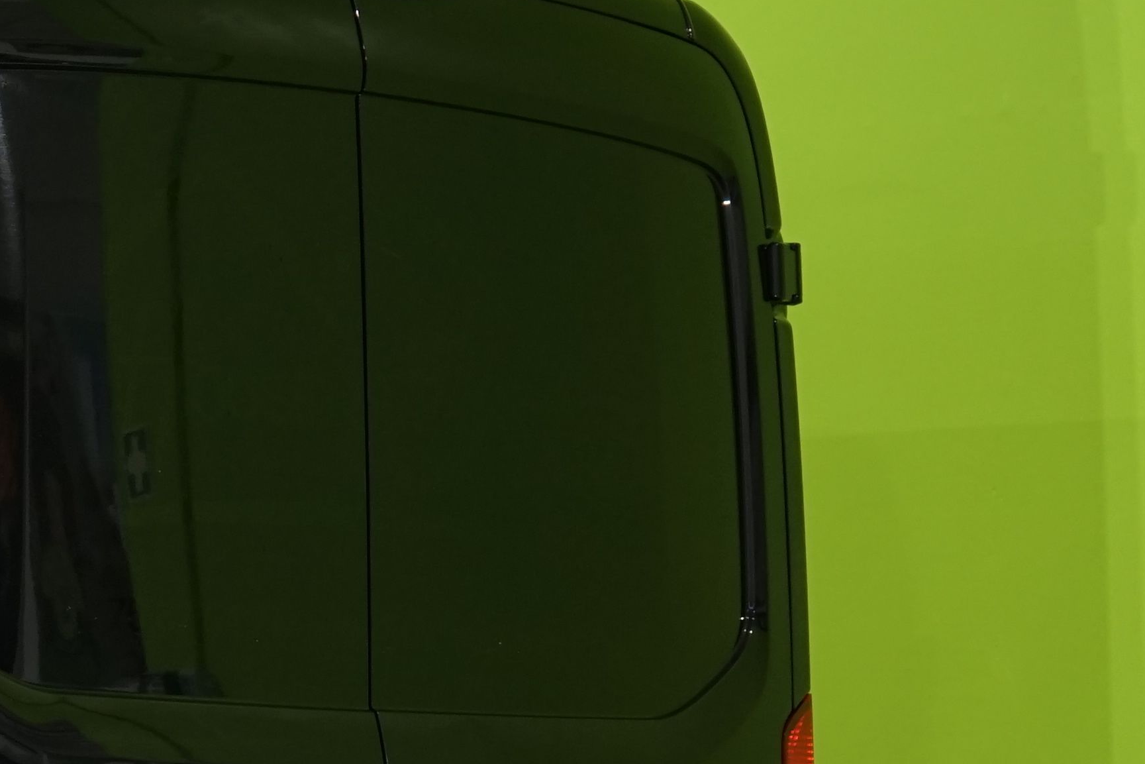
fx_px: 5630
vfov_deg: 7.7
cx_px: -473
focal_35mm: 177
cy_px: 653
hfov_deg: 11.2
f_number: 5.6
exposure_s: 1/30
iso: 800
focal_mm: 51
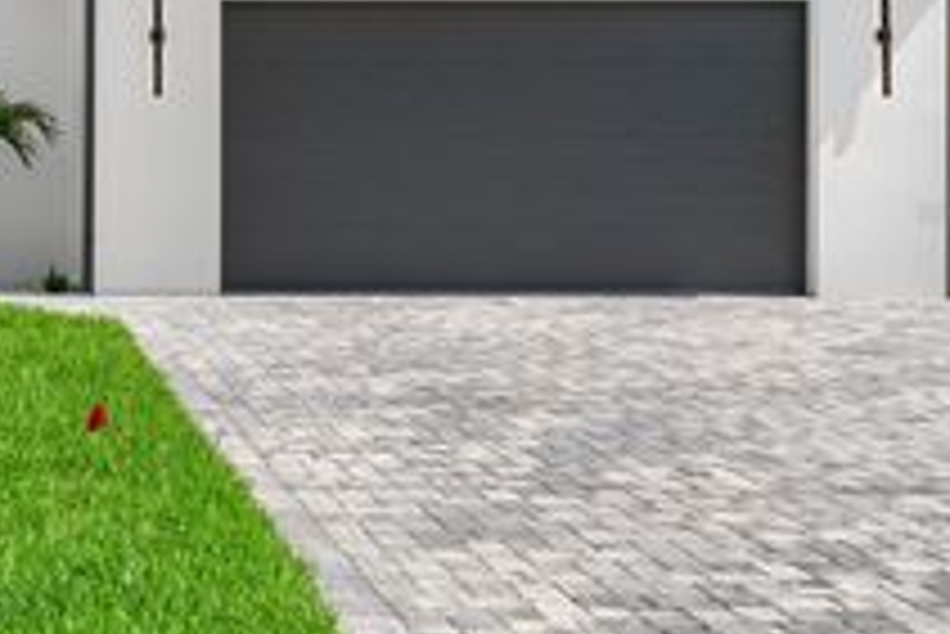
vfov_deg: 19.2
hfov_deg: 26.3
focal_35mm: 71
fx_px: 1875
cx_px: -86
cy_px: 211
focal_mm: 30
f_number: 9
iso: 400
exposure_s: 1/1000
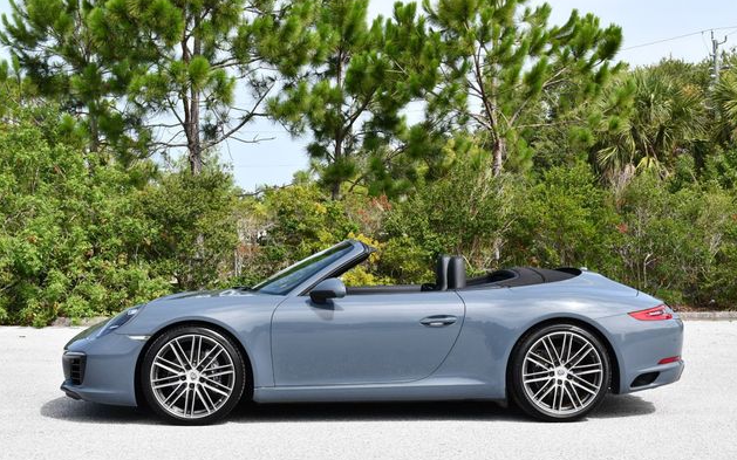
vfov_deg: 24.0
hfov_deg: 37.5
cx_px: 373
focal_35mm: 54
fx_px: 1085
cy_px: 240
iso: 180
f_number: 8
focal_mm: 26
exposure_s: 1/250
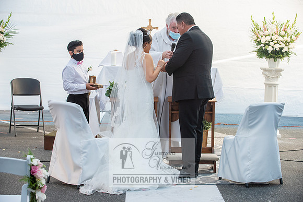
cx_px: 152
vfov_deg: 15.9
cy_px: 101
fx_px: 724
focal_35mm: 86
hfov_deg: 23.6
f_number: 6.3
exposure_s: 1/125
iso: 800
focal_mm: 86
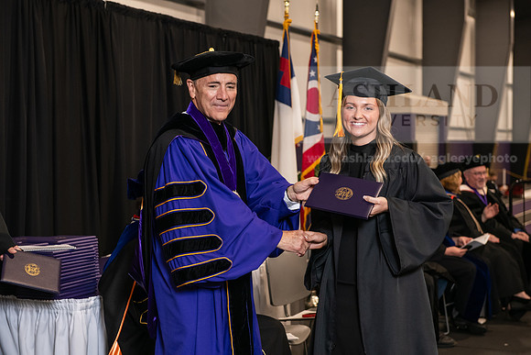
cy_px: 178
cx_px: 266
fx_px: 1033
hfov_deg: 28.8
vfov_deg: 19.5
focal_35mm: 70
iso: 1600
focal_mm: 70
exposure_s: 1/125
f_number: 5
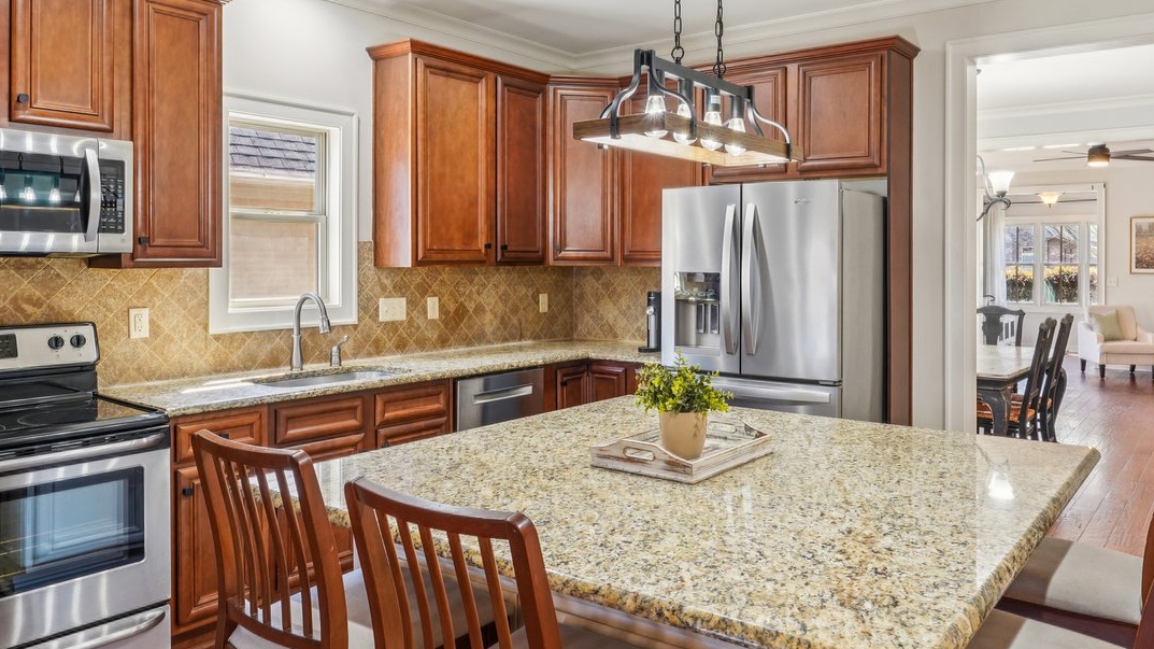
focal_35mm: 26
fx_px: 795
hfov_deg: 71.7
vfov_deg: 44.1
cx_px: 633
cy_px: 260
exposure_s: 1/20
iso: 400
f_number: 8
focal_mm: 13
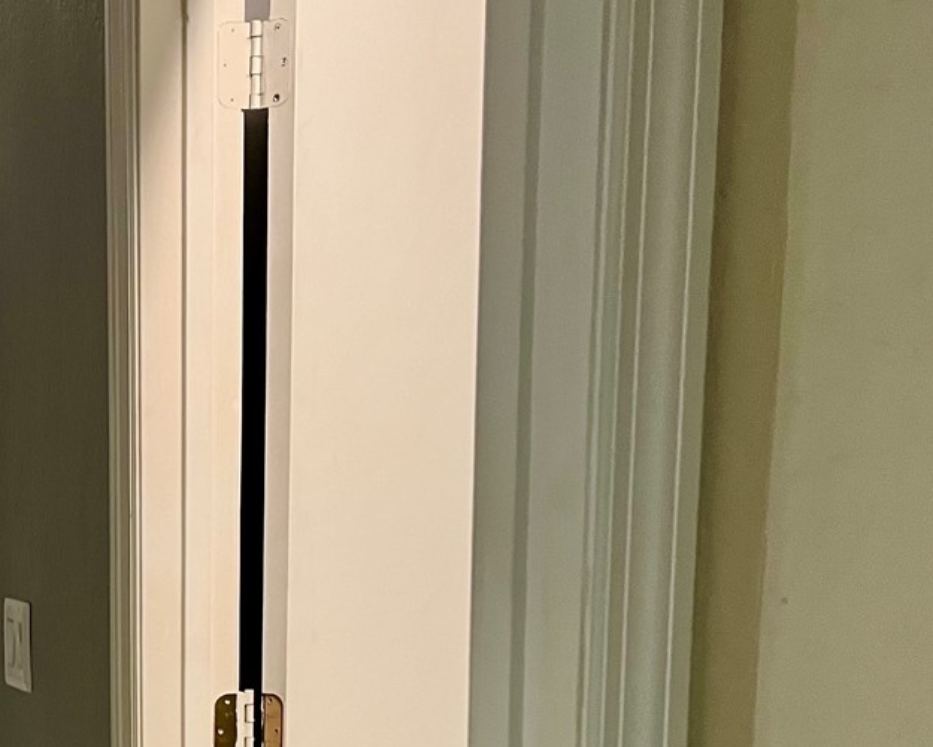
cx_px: -64
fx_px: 1795
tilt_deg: -11.5
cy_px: 799
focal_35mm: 65
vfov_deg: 22.3
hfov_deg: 27.0
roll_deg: +2.2
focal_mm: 5.1
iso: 250
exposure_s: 1/60
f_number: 1.6
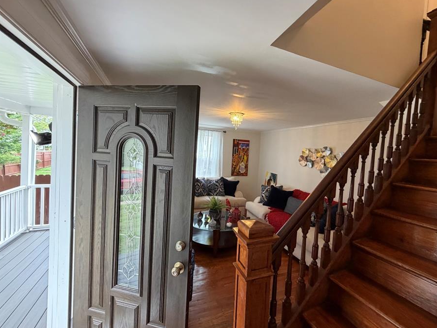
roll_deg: -3.7
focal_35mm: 16
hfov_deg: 94.1
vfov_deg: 78.1
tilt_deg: +2.4
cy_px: 160
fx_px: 202
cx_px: 244
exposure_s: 1/60
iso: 320
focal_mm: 2.22
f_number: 2.2
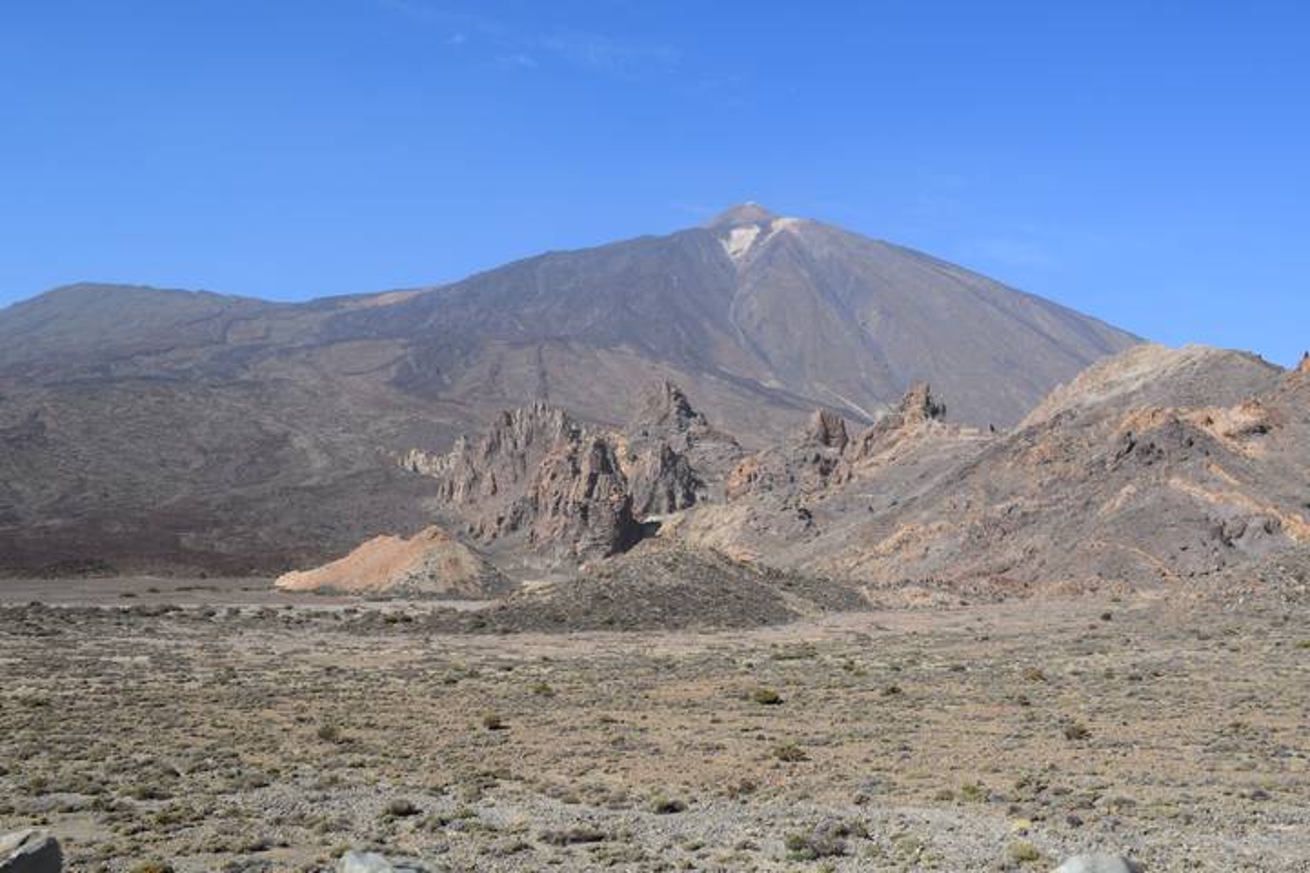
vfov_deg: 35.5
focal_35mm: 38
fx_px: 1364
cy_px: 436
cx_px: 655
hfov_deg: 51.3
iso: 200
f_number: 10
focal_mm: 25
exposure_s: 1/400
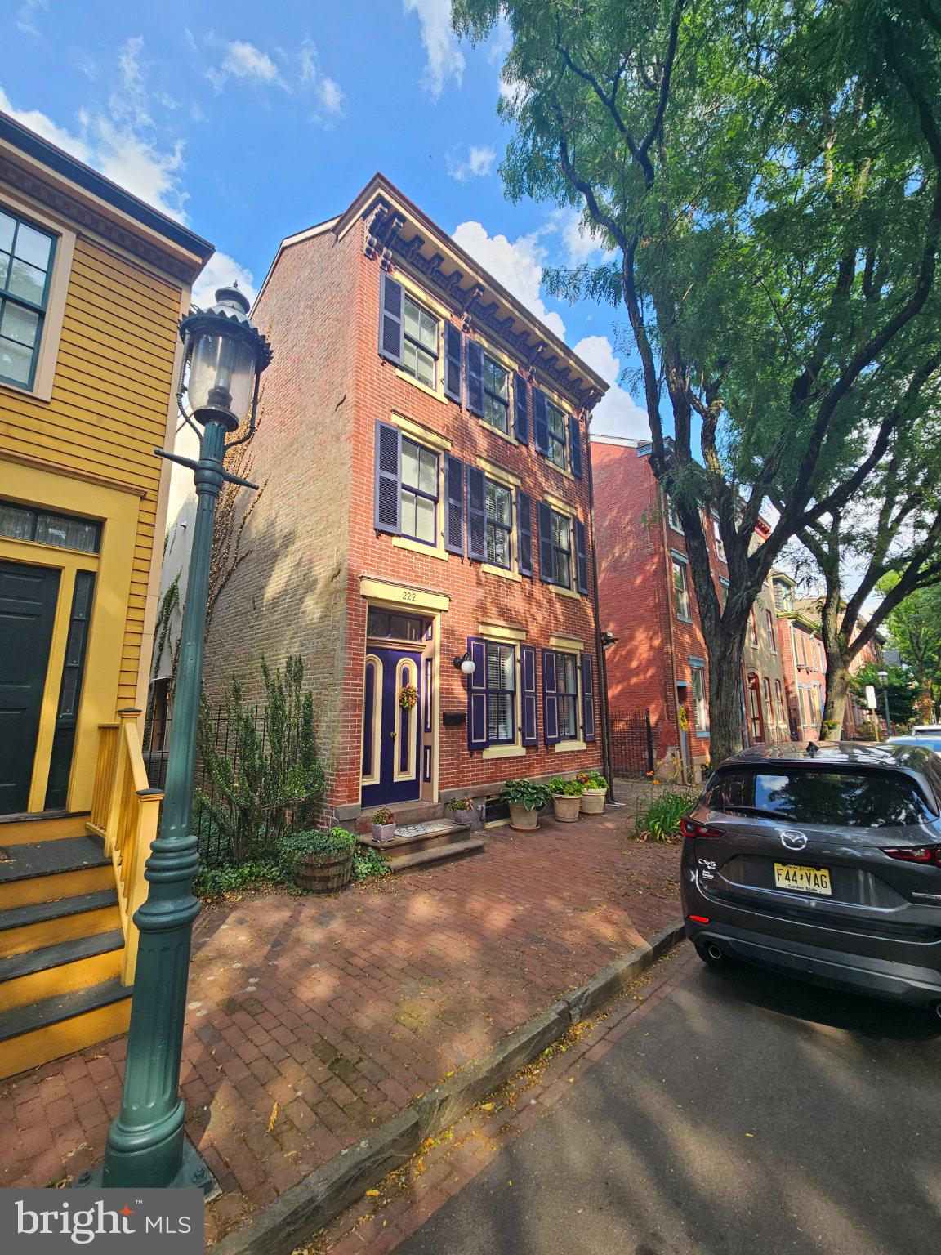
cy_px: 628
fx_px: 471
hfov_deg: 89.9
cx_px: 470
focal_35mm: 13
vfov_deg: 106.2
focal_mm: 2.2
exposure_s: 1/420
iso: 50
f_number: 2.2
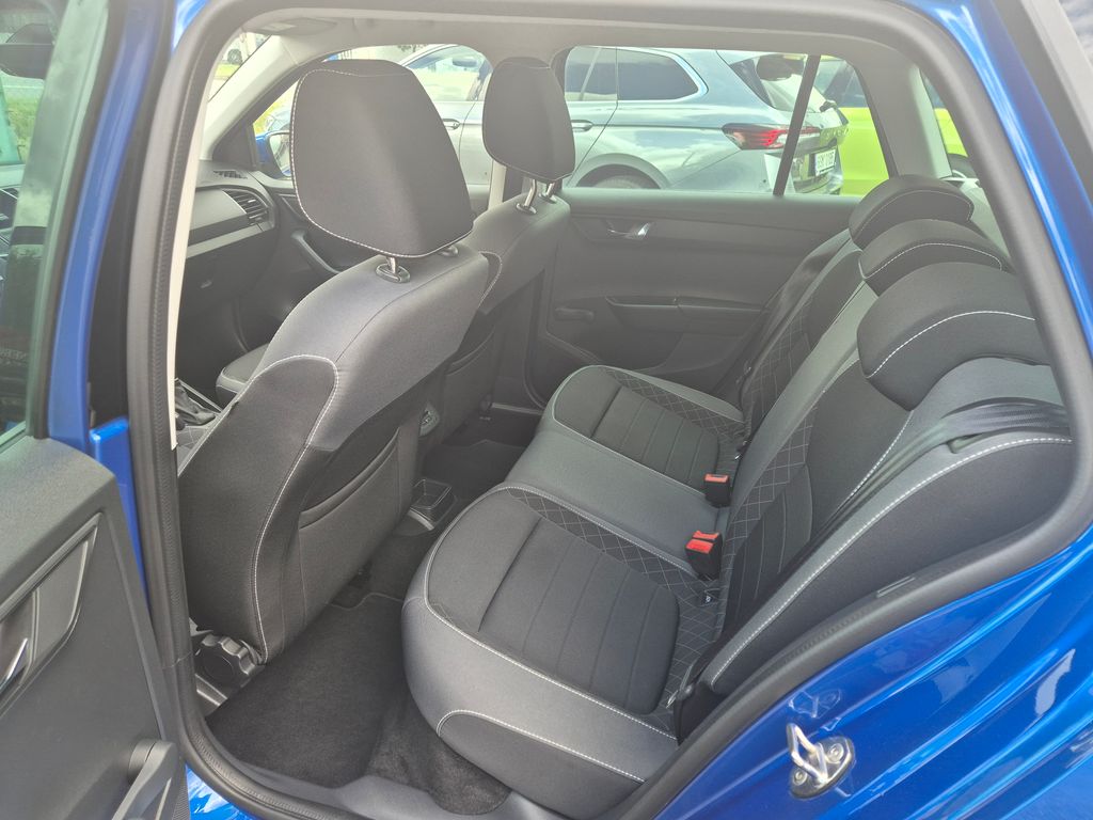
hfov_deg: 73.9
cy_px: 410
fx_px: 726
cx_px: 546
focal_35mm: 23
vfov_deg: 58.9
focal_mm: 5.4
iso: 80
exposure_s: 1/180
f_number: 1.8
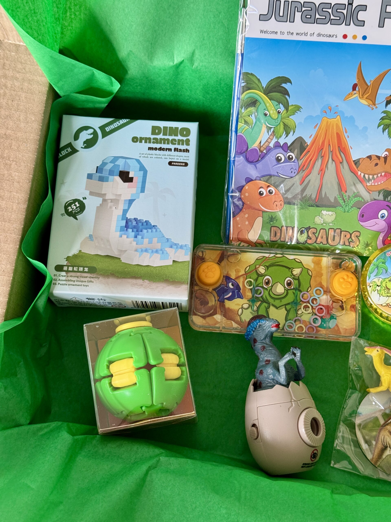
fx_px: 723
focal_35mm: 48
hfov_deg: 30.3
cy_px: 261
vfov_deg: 39.7
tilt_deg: -74.3
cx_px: 196
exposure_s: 1/60
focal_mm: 6.76
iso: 125
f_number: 1.78
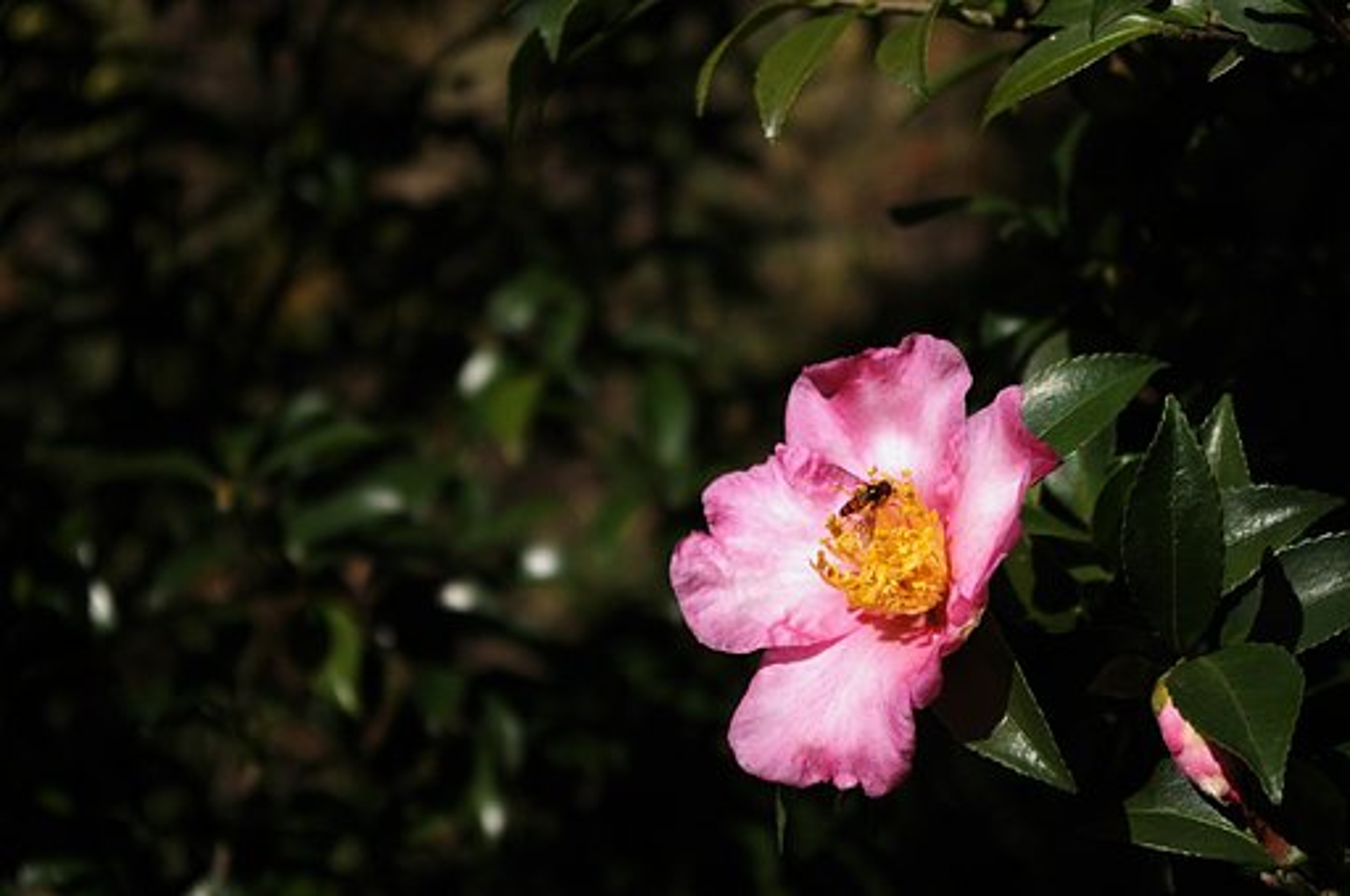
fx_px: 3090
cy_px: 448
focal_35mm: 82
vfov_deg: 16.5
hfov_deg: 24.6
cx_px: 675
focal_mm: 55
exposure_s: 1/3000
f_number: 5.6
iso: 800
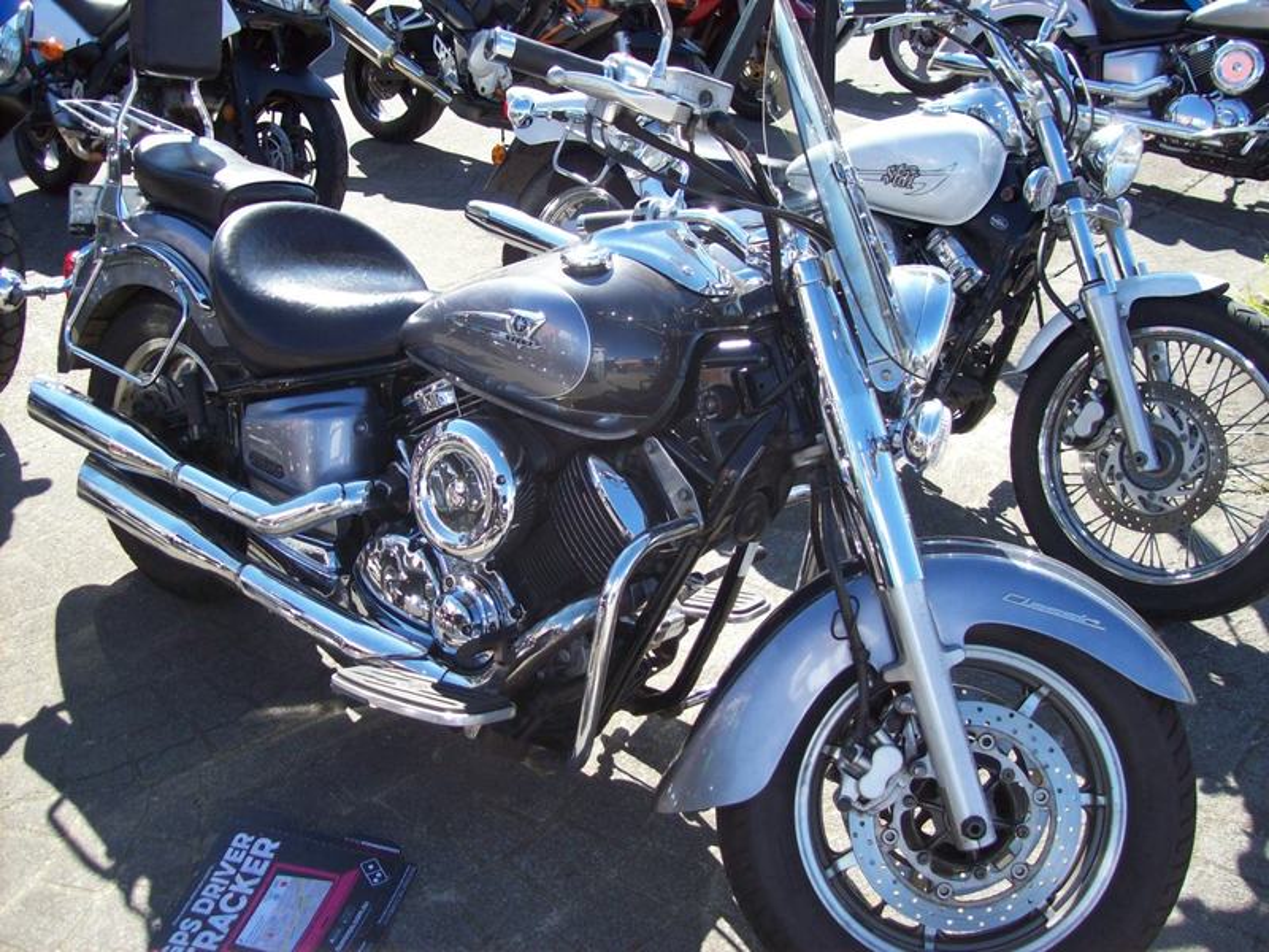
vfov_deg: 39.7
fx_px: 1320
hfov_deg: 51.4
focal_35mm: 36
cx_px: 634
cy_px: 476
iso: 80
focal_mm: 6
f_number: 2.7
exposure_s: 1/373
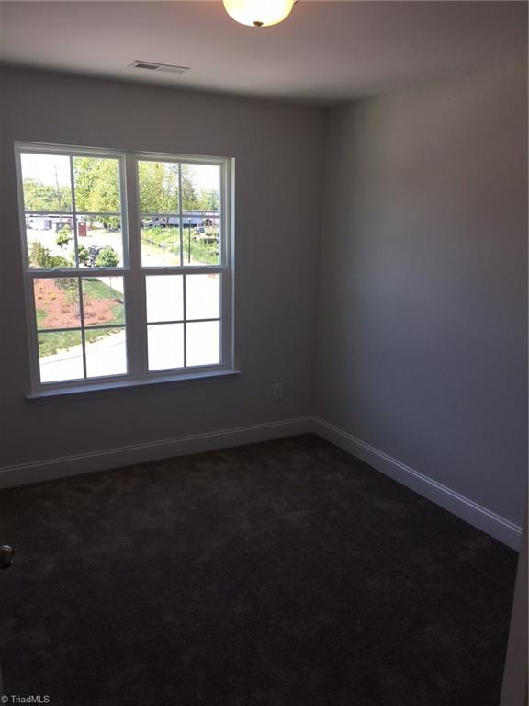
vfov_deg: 61.7
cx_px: 264
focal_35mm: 29
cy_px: 353
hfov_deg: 48.2
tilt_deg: -12.1
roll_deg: +0.0
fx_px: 591
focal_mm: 4.15
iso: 25
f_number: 2.2
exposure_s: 1/120
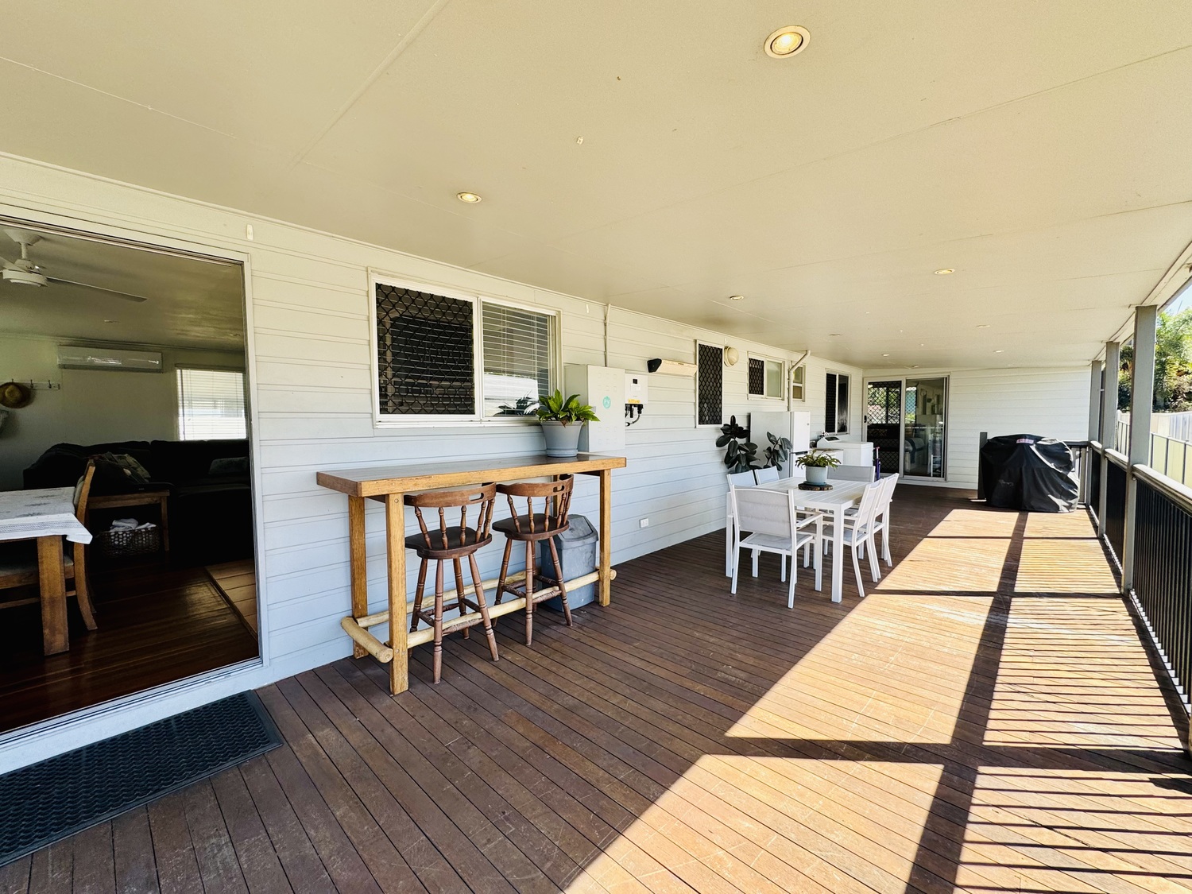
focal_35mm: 14
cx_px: 596
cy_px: 447
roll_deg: +0.6
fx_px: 482
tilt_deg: -2.8
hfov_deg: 102.1
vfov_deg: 85.7
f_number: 2.2
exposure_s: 1/230
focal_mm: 2.22
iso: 40
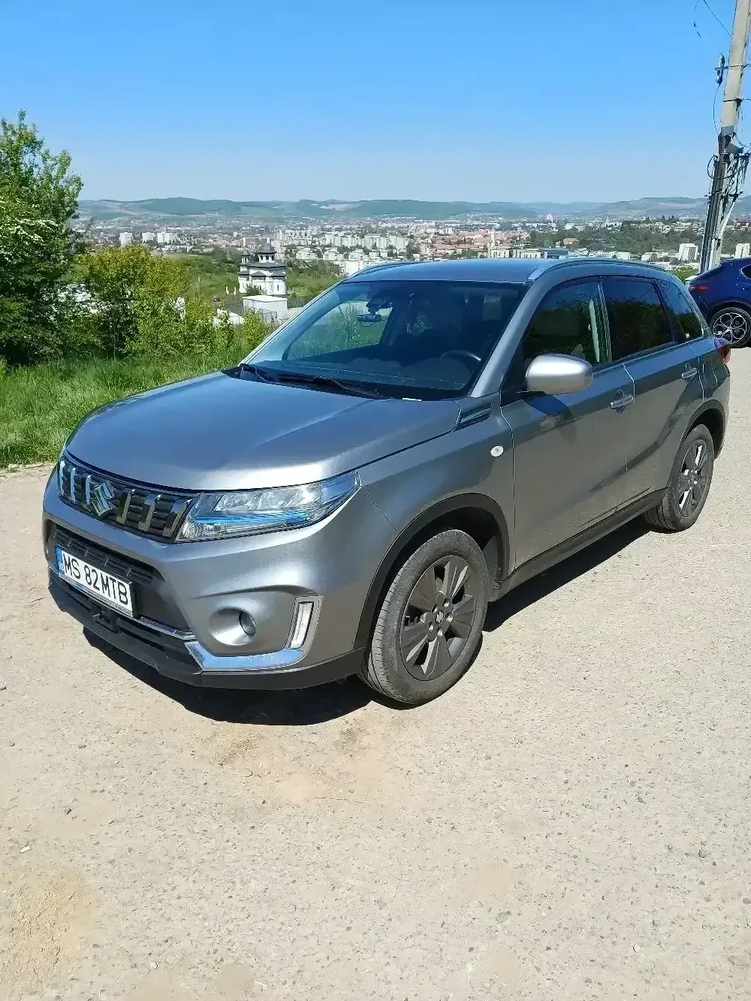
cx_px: 376
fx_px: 723
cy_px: 500
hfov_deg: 54.9
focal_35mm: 25
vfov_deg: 69.4
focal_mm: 4.65
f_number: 1.8
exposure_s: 1/1111
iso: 50
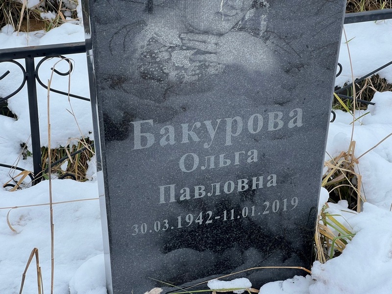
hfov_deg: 25.3
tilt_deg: -32.6
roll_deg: -2.5
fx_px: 872
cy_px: 147
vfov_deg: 19.1
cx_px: 196
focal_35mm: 77
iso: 50
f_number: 2.8
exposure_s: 1/121
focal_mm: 9
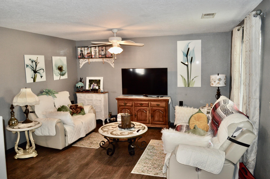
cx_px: 135
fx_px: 202
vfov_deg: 47.8
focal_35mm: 27
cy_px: 90
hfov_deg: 67.4
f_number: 3.5
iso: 640
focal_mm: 18
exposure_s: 1/60
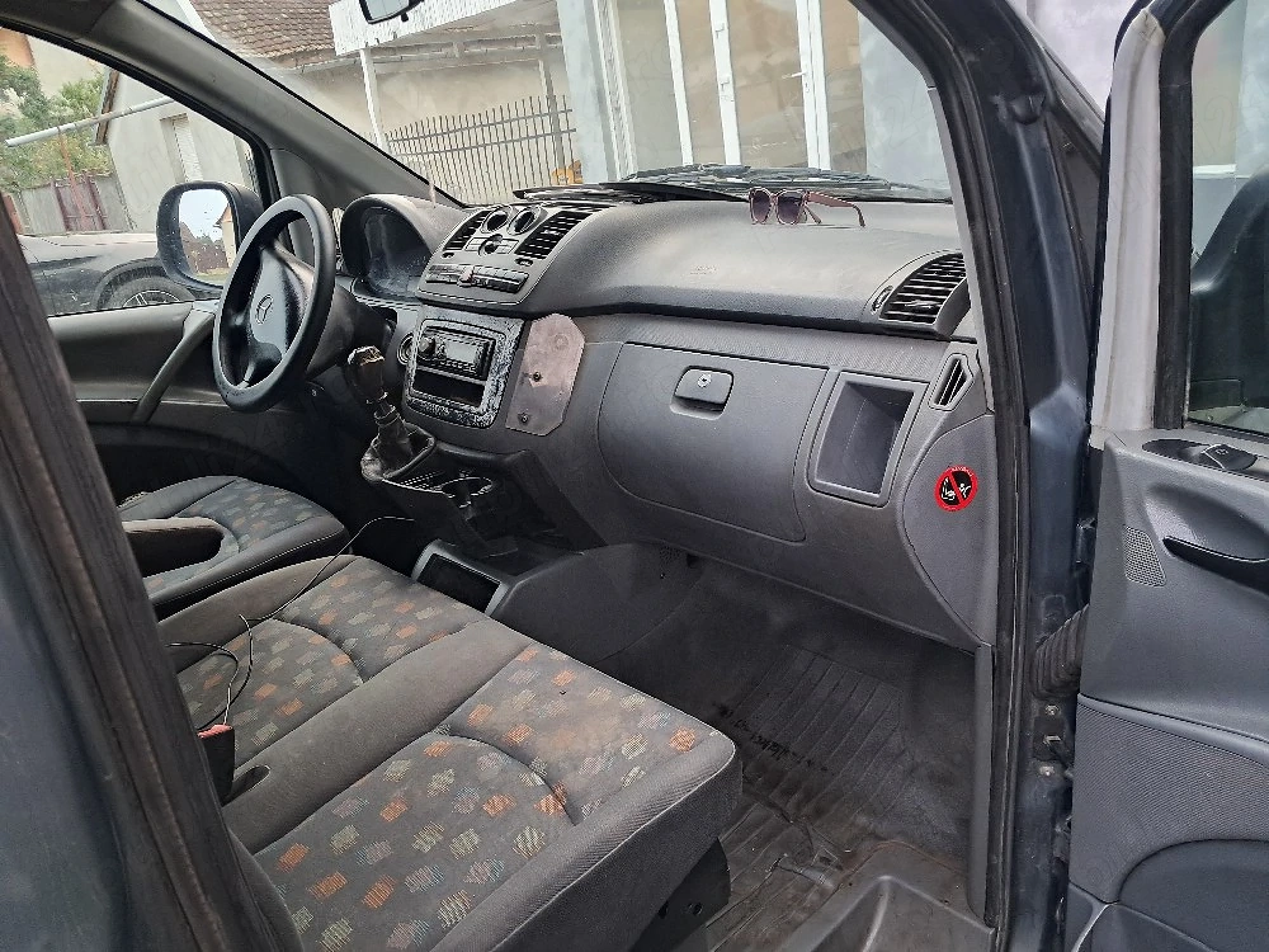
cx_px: 634
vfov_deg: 51.4
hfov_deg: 65.3
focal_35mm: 27
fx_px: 990
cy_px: 476
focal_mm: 4
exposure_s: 1/50
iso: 400
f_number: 1.8
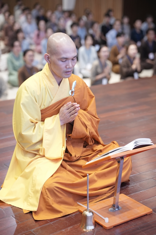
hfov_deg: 17.9
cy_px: 118
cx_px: 78
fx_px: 494
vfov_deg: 26.7
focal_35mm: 76
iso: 2500
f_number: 2.8
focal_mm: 76
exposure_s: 1/200
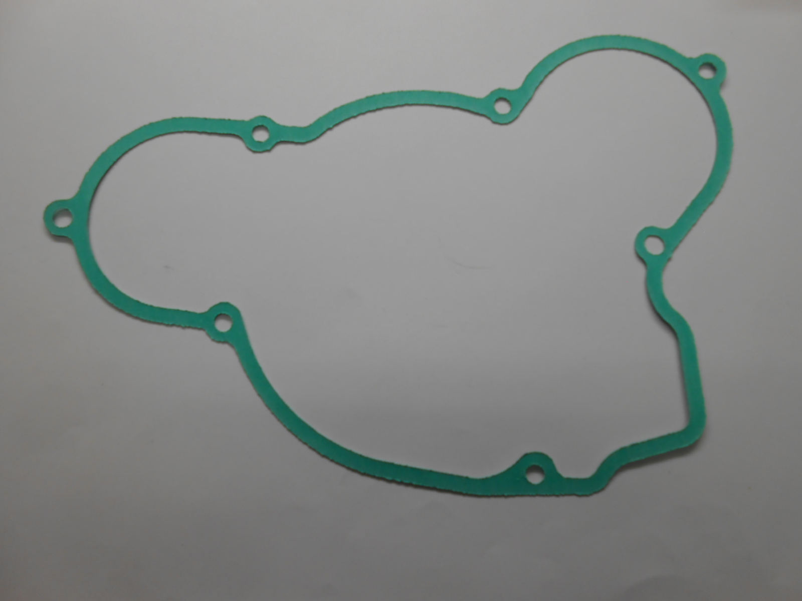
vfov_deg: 53.1
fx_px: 602
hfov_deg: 67.3
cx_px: 401
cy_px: 300
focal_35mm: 26
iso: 80
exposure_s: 1/40
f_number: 3.5
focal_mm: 4.6
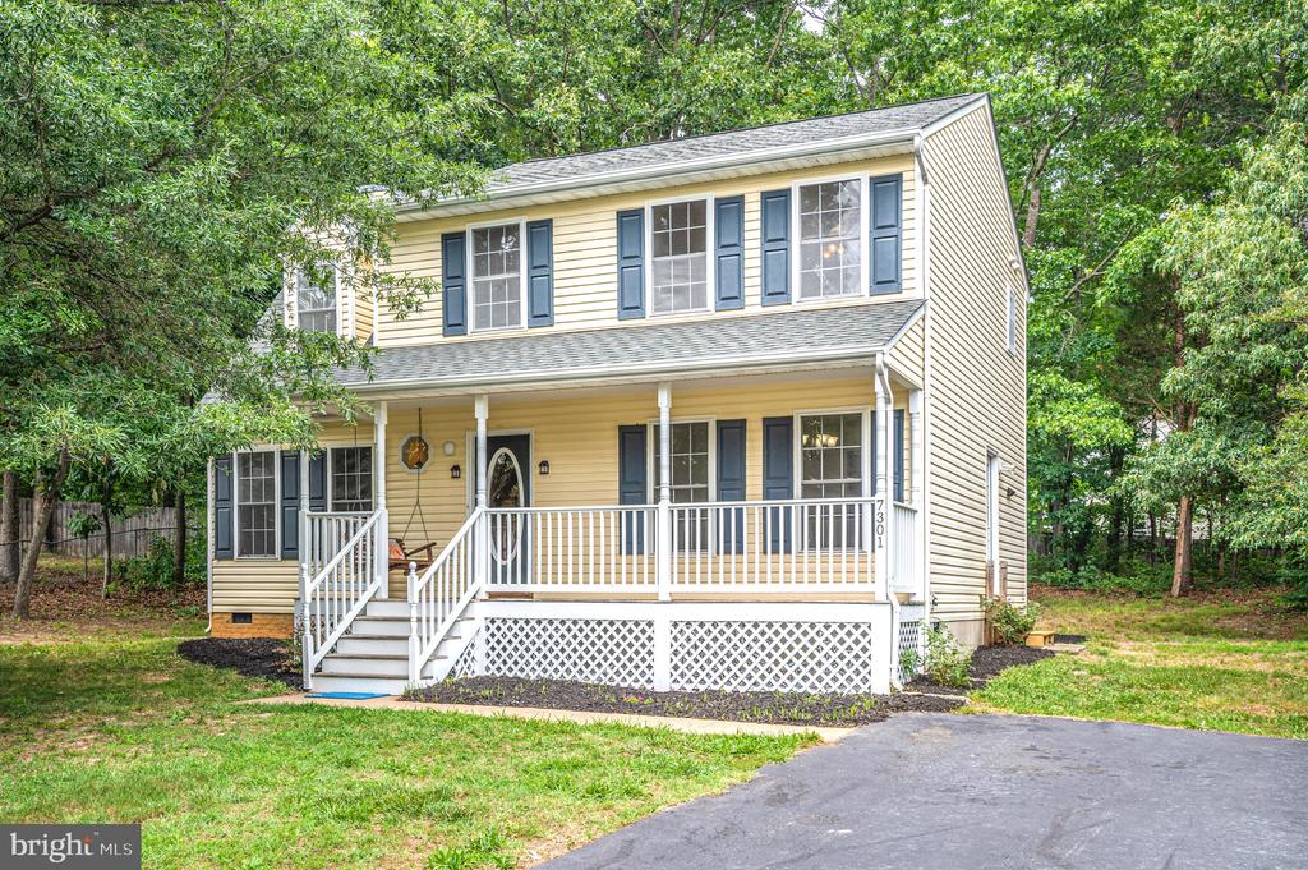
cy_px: 435
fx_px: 1089
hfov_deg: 62.0
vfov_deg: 43.5
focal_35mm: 30
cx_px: 654
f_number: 5.6
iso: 180
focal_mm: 30
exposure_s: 1/250
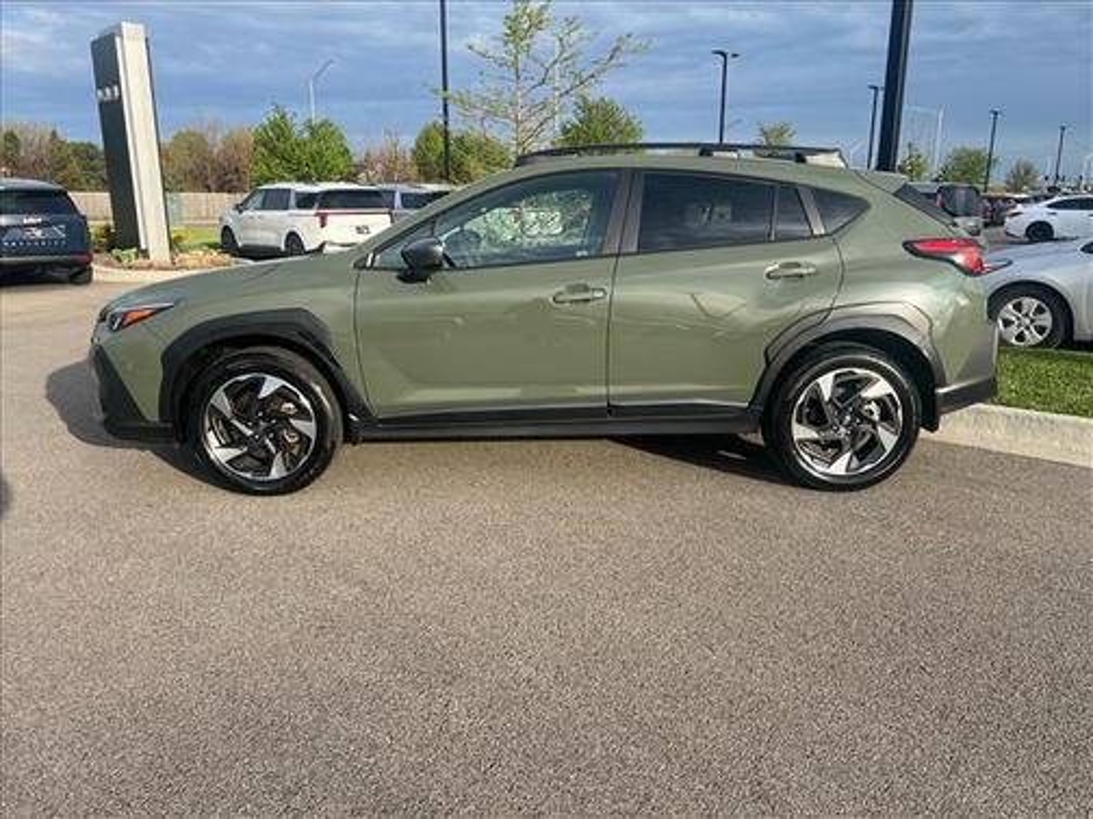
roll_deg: +0.8
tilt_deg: -11.4
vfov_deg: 53.1
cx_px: 546
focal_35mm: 26
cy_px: 410
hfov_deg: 67.3
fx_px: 821
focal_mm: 5.7
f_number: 1.5
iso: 50
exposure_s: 1/1488
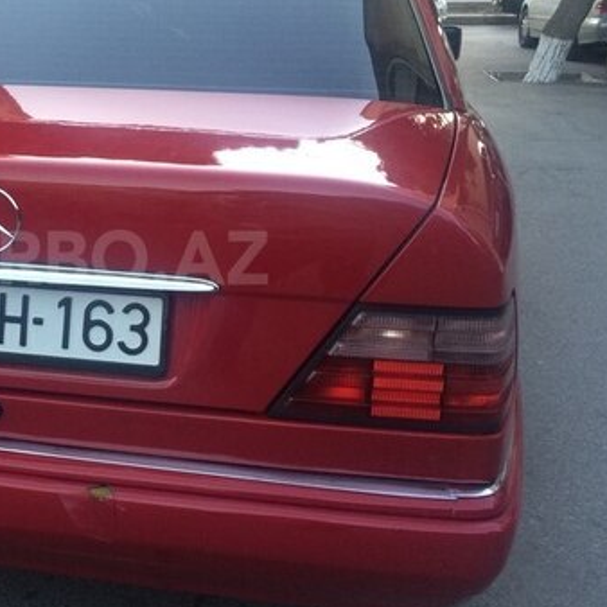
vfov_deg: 34.0
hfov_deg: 32.6
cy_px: 258
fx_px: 992
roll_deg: +0.5
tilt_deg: -18.0
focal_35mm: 50
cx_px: 84
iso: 125
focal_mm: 4.15
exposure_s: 1/33
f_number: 2.2
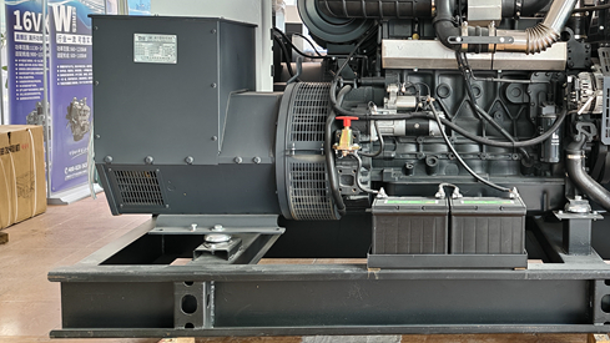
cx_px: 468
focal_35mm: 41
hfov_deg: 47.3
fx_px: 663
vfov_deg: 28.8
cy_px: 112
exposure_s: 1/97.3
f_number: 1.88
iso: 436
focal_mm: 5.56
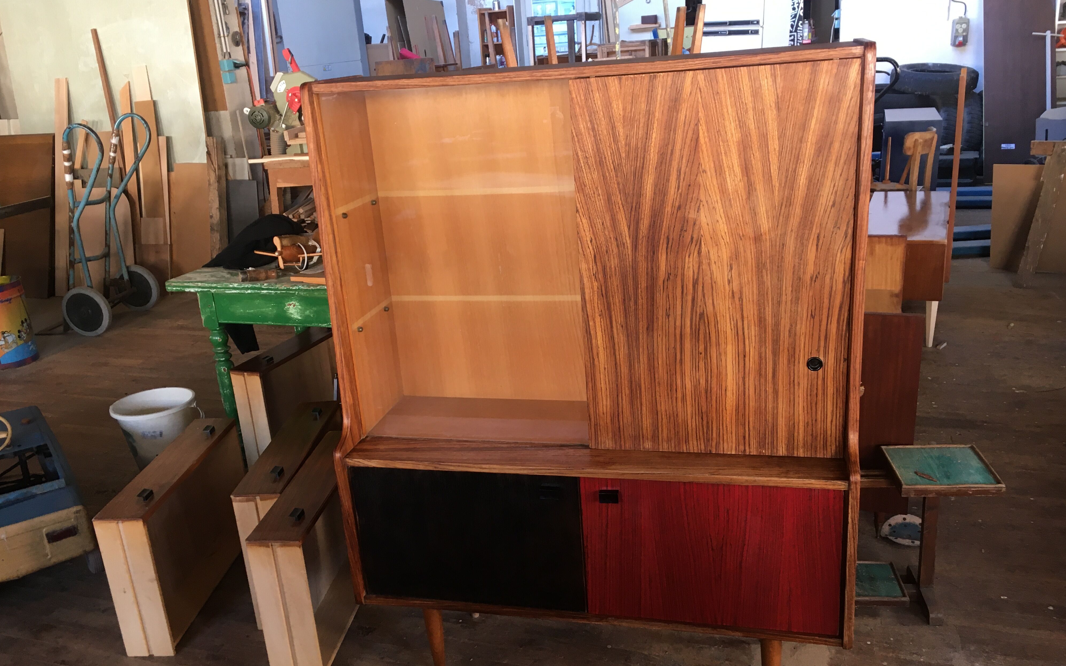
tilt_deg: -21.1
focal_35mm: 31
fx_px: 901
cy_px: 359
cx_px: 534
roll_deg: +4.0
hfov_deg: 61.2
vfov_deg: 40.6
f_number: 2.2
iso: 80
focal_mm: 4.15
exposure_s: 1/33
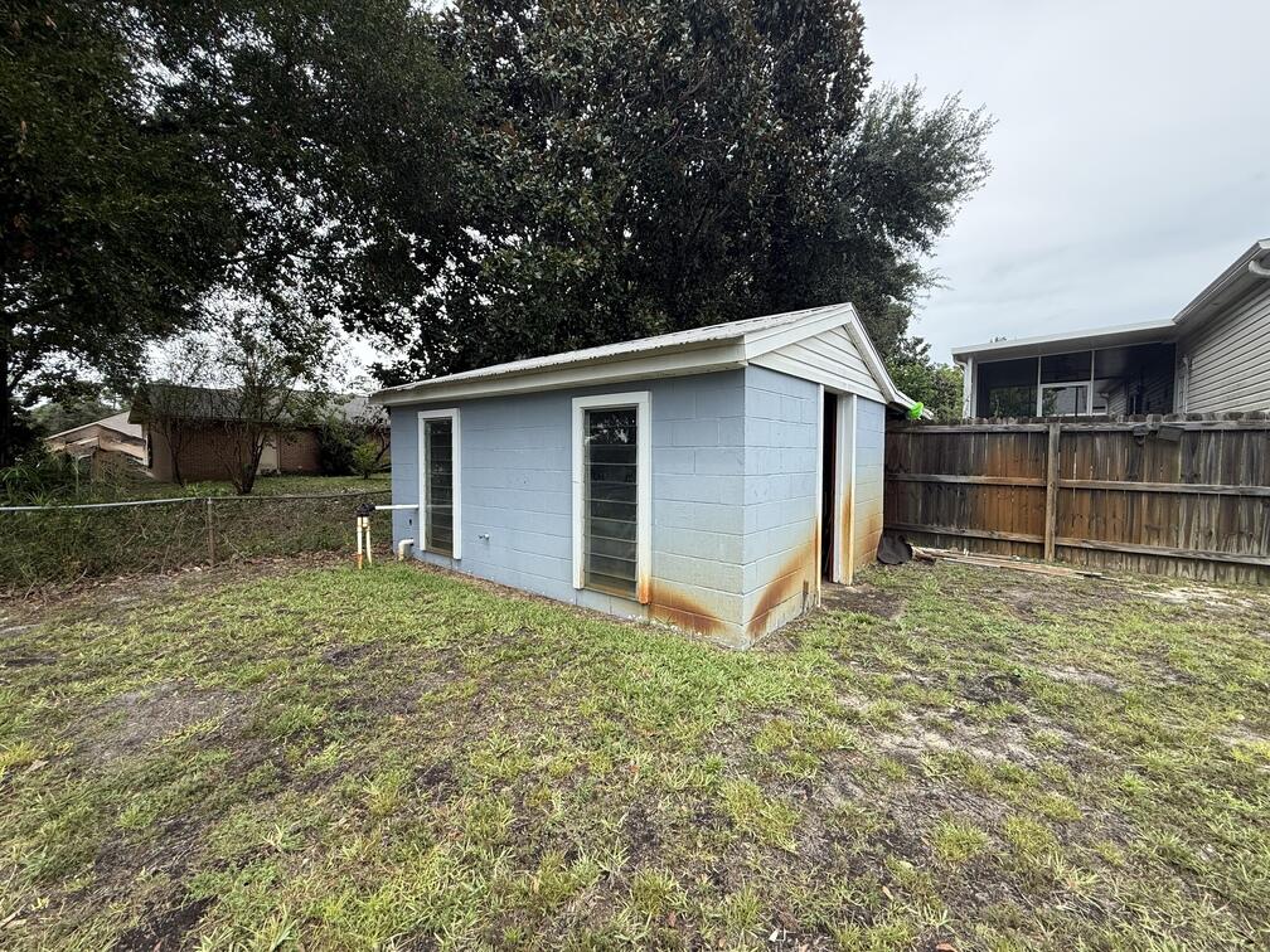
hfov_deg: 102.1
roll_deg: -0.7
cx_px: 635
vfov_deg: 85.7
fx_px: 514
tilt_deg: -1.3
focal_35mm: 14
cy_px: 476
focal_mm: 2.22
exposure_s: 1/644
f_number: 2.2
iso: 50
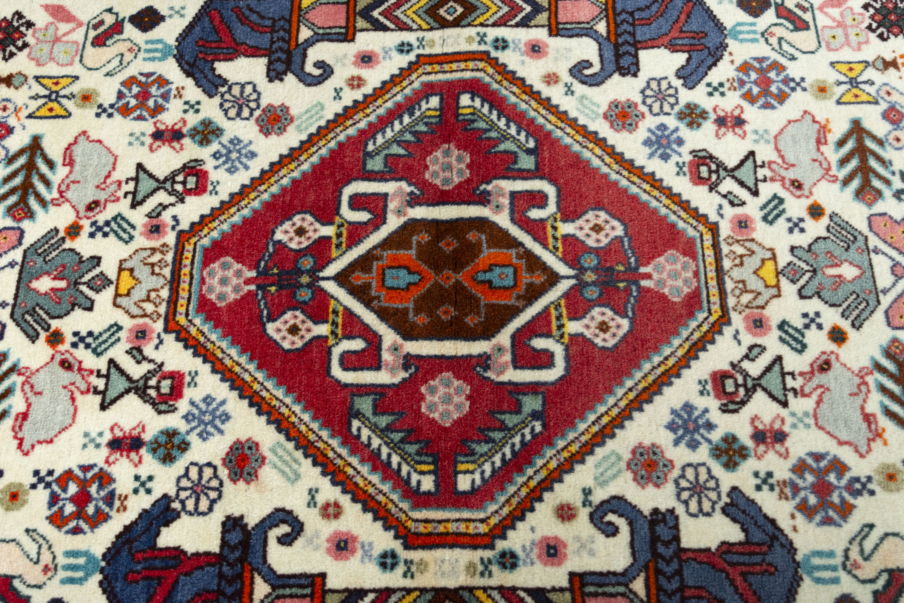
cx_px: 452
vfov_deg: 36.9
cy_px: 302
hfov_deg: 53.1
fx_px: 904
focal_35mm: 36
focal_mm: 24
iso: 640
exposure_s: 1/160
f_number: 4
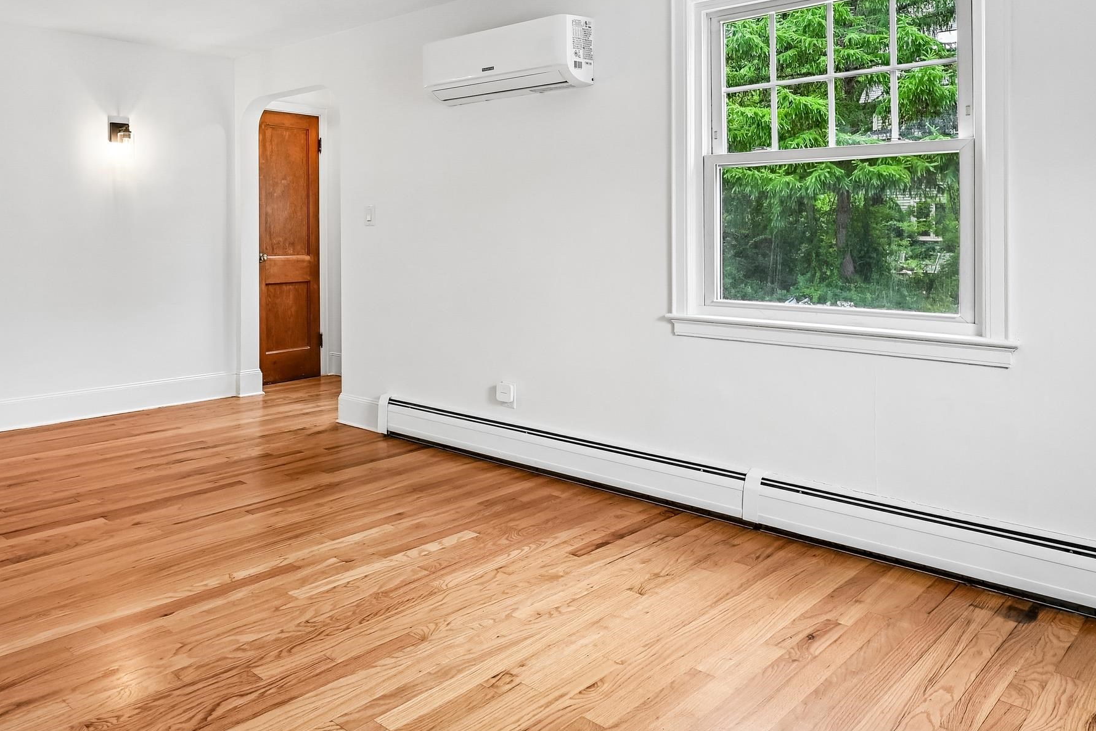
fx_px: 822
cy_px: 228
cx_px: 272
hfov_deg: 63.4
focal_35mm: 27
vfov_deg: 46.9
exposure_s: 1/40
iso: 400
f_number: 8
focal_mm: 16
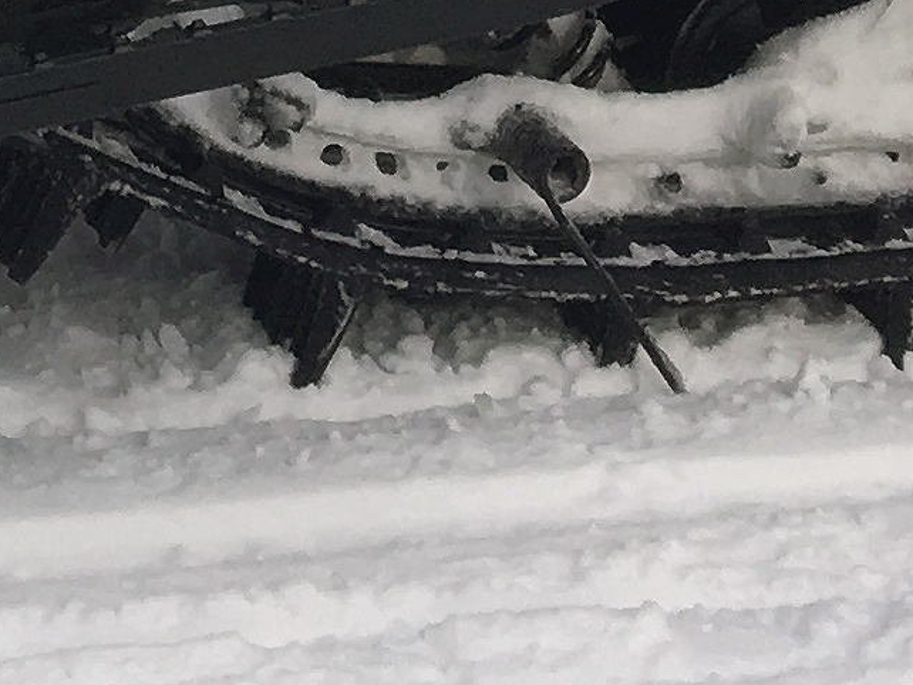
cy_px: -1349
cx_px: 47
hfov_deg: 11.1
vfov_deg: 7.4
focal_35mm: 177
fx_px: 4670
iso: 25
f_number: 2.2
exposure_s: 1/1570
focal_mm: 4.15
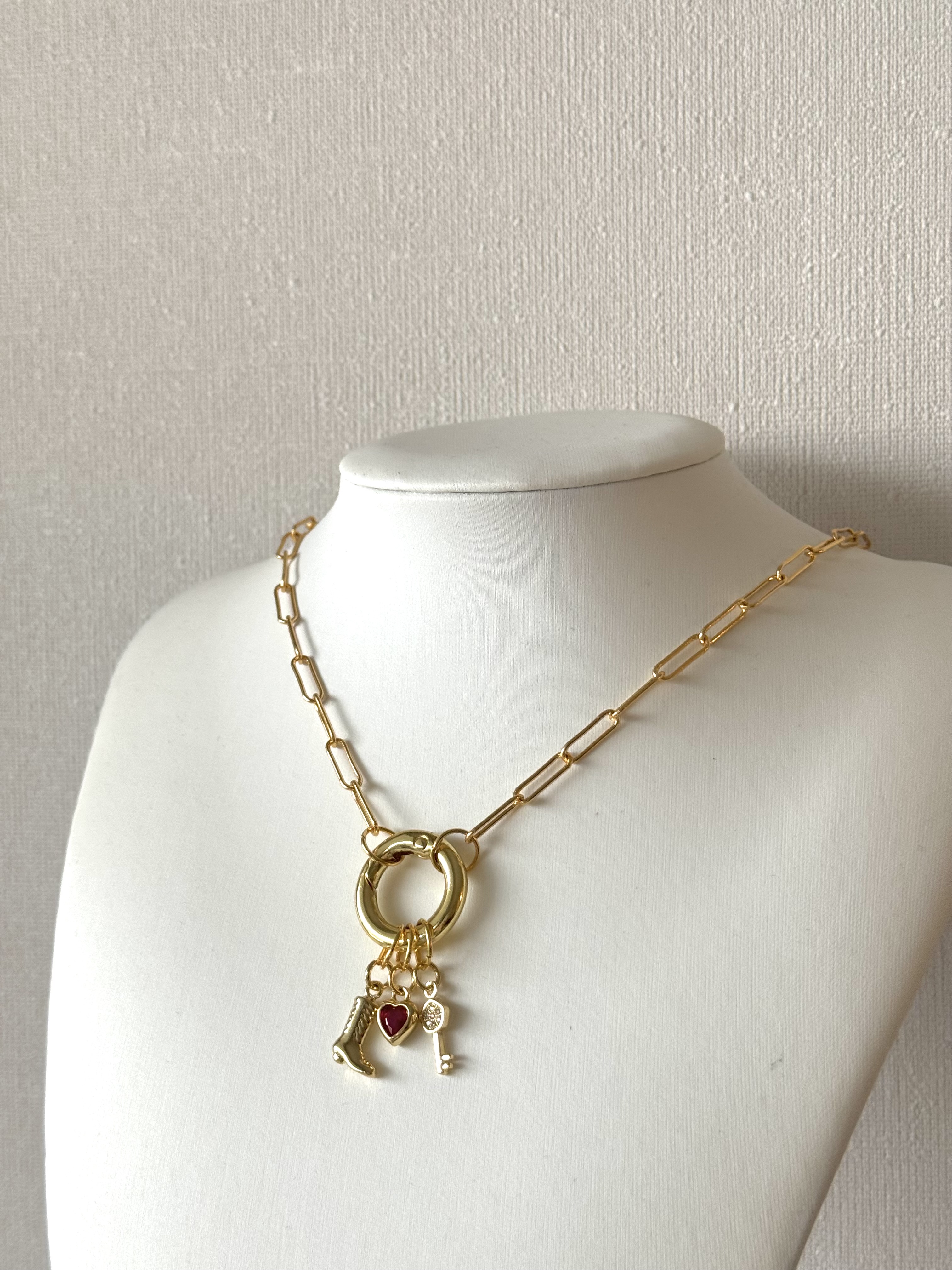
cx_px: 476
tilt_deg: -2.0
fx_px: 1760
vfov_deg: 39.7
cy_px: 635
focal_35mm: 48
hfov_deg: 30.3
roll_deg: +1.5
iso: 100
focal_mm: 6.76
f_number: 1.78
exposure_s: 1/103
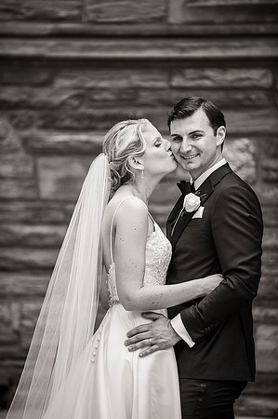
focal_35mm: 200
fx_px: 2322
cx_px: 139
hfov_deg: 6.9
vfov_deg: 10.3
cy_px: 210
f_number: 2.8
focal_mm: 200
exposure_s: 1/3200
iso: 1600
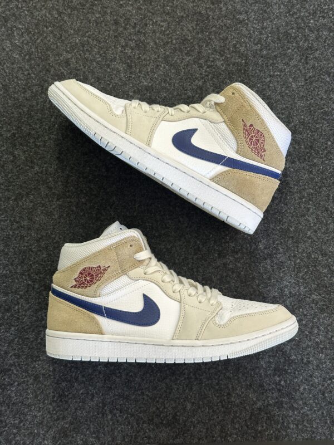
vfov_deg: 39.6
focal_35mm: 48
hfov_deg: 30.3
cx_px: 167
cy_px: 222
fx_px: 617
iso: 125
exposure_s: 1/50
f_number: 1.78
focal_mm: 6.86
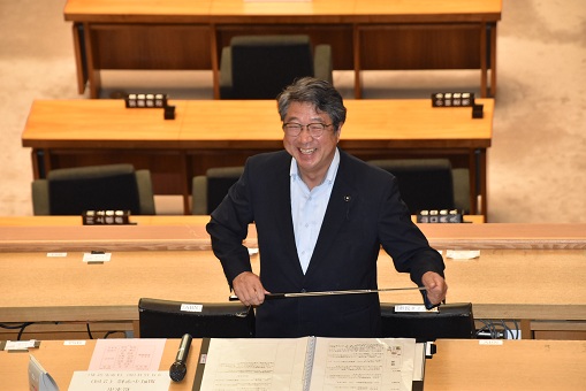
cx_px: 293
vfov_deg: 6.8
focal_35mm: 202
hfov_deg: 10.2
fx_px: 3298
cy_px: 196
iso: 1600
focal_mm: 135
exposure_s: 1/60
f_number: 8
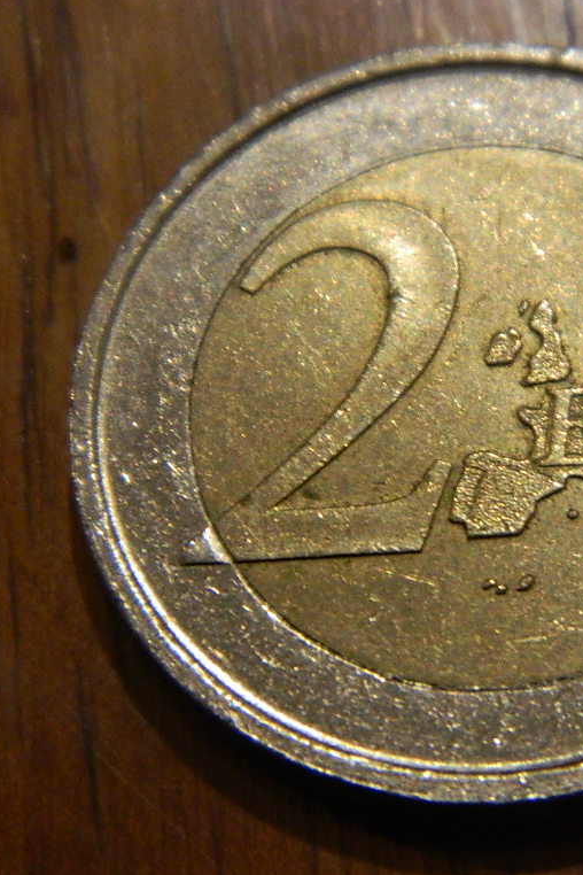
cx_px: 506
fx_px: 3498
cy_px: 438
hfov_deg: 9.5
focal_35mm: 144
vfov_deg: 14.3
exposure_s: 1/15
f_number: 4.5
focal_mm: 18.6
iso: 400
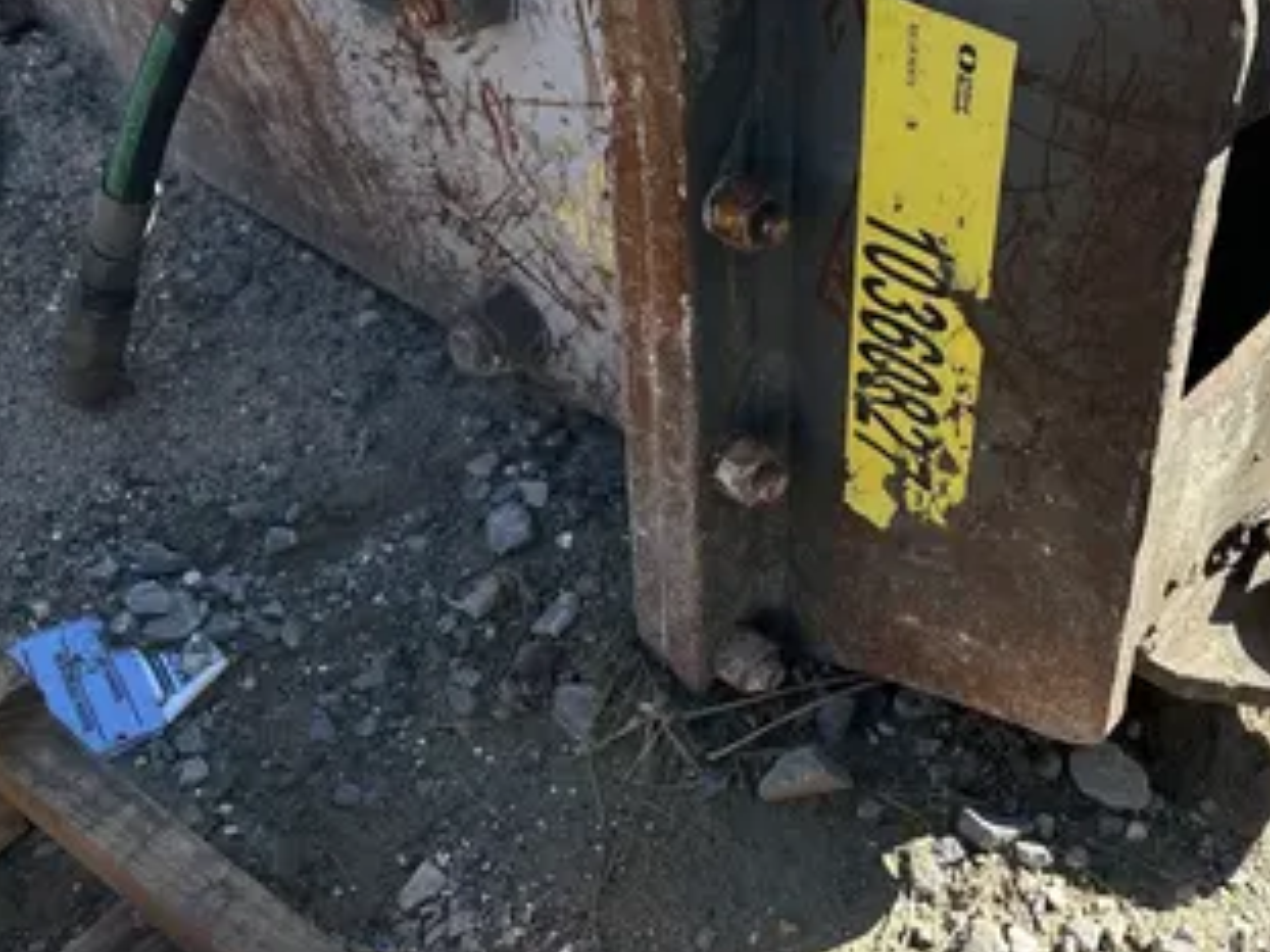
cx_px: 878
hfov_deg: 40.6
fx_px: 1687
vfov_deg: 31.0
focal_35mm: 46
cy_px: 243
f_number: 1.6
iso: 50
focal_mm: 5.96
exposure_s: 1/970
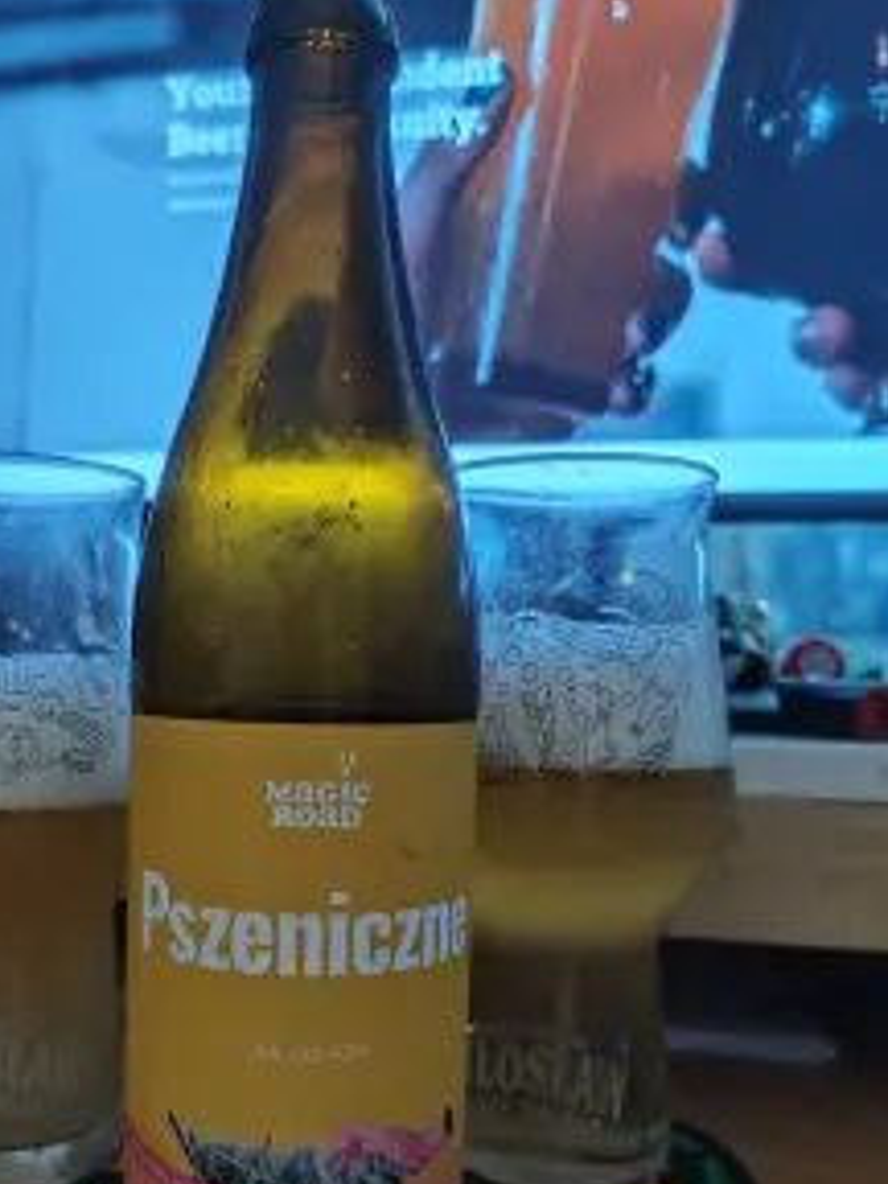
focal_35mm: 32
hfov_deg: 43.6
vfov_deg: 56.1
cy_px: 748
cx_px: 300
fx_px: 1095
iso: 556
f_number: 1.88
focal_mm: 5.56
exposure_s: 1/12
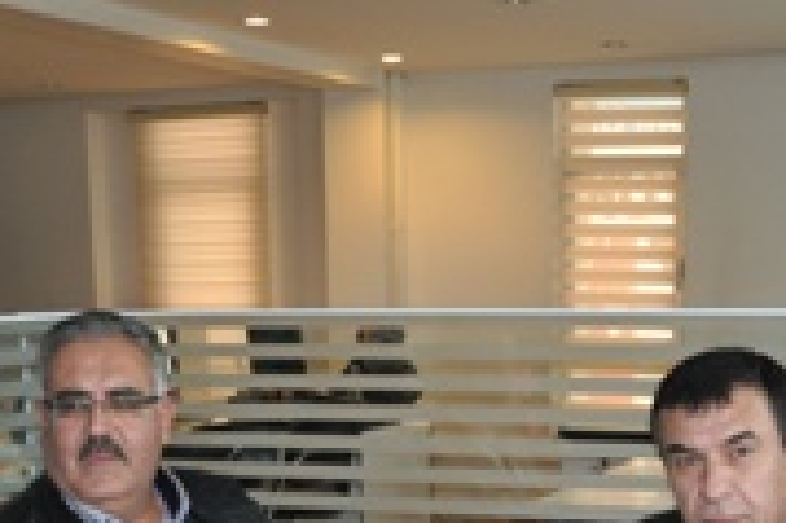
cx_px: 487
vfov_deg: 17.2
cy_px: 646
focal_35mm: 75
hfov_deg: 26.9
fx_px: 1636
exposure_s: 1/60
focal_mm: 20
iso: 800
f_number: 3.8
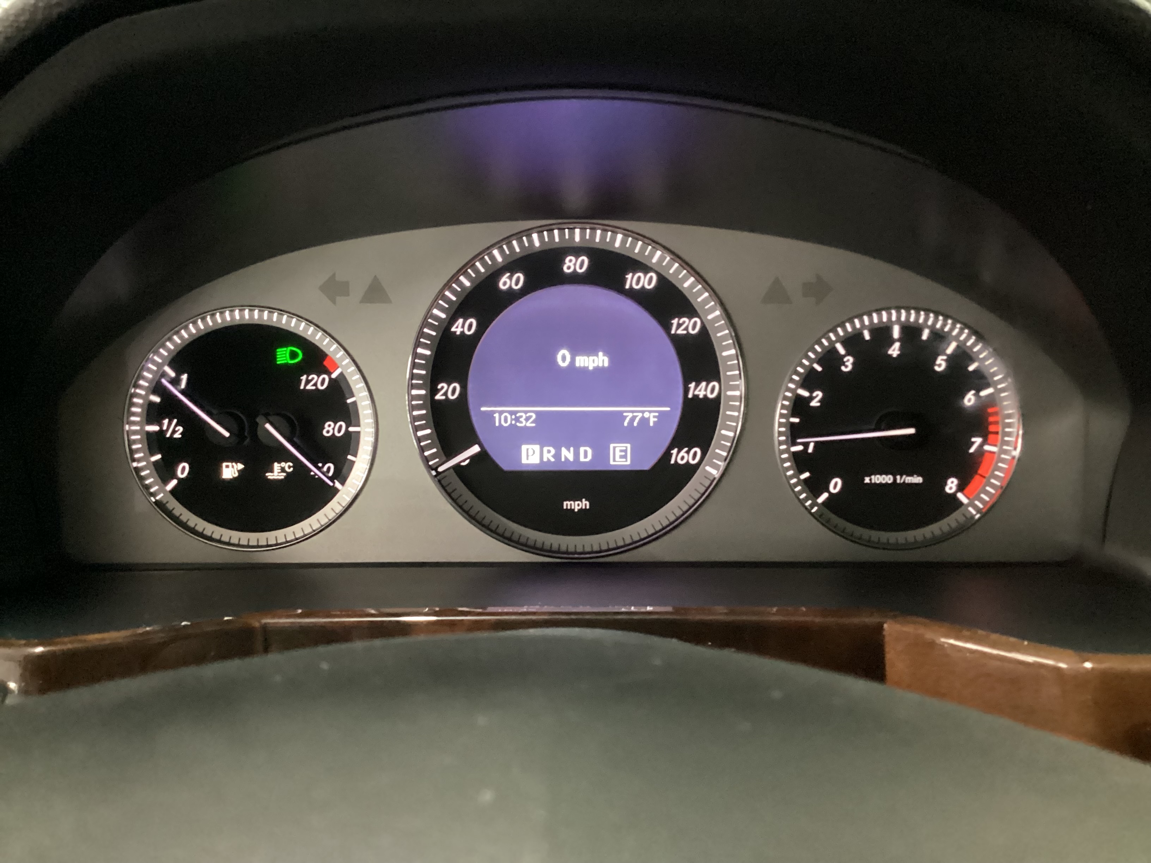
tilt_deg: -22.8
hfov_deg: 58.4
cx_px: 576
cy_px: 432
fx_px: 1031
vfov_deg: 45.4
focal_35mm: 31
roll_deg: -1.3
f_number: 2.4
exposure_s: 1/20
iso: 640
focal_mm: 3.3
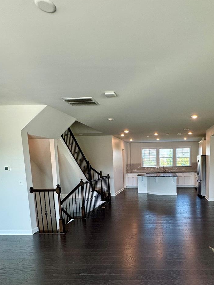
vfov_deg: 72.0
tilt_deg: -8.3
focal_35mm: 23
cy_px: 187
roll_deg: +1.7
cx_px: 158
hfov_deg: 56.2
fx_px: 190
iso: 125
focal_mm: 2.22
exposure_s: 1/120
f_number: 2.2
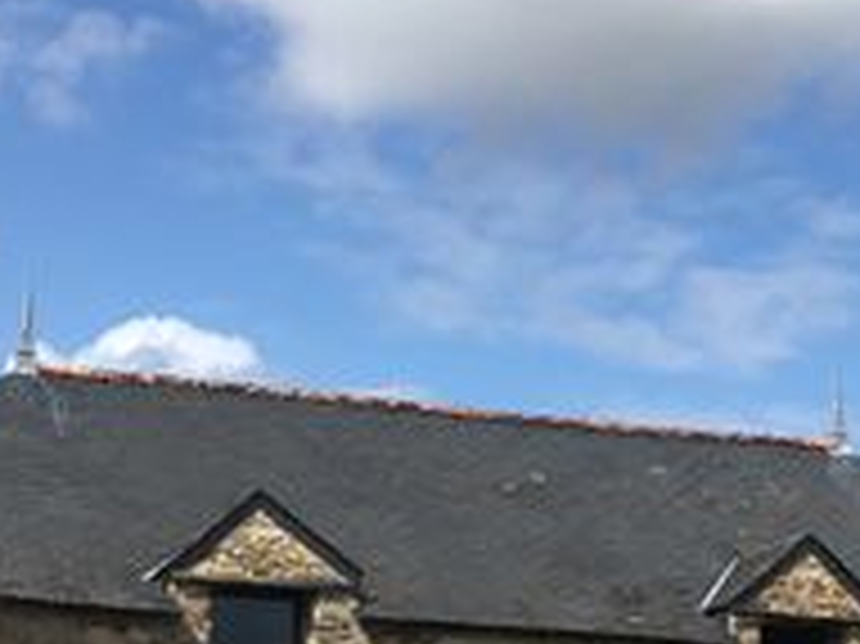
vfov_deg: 15.7
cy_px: 730
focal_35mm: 91
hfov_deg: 21.4
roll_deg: -1.1
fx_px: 2259
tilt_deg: +2.9
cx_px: 648
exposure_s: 1/1832
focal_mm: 4.15
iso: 25
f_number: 2.2
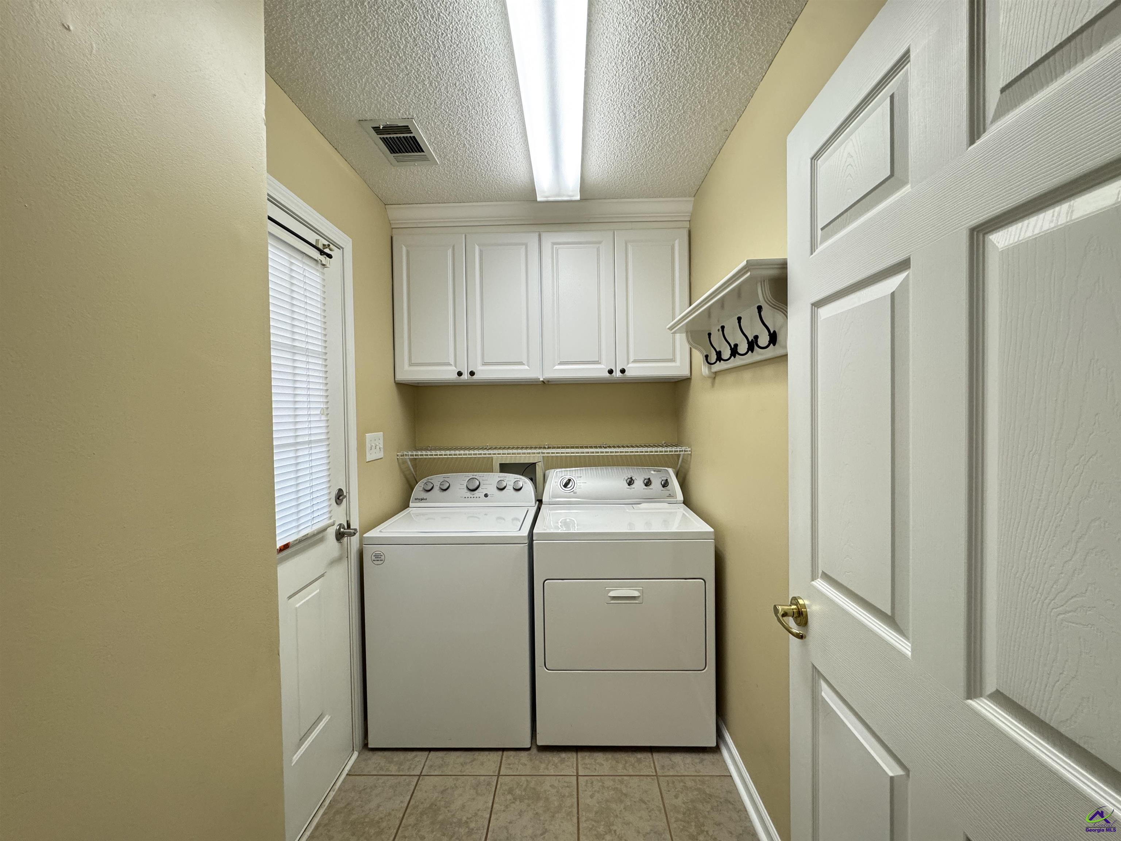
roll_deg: +0.3
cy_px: 420
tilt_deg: -1.8
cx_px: 560
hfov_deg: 102.1
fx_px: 453
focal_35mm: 14
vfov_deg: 85.7
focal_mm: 2.22
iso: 200
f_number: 2.2
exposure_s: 1/120
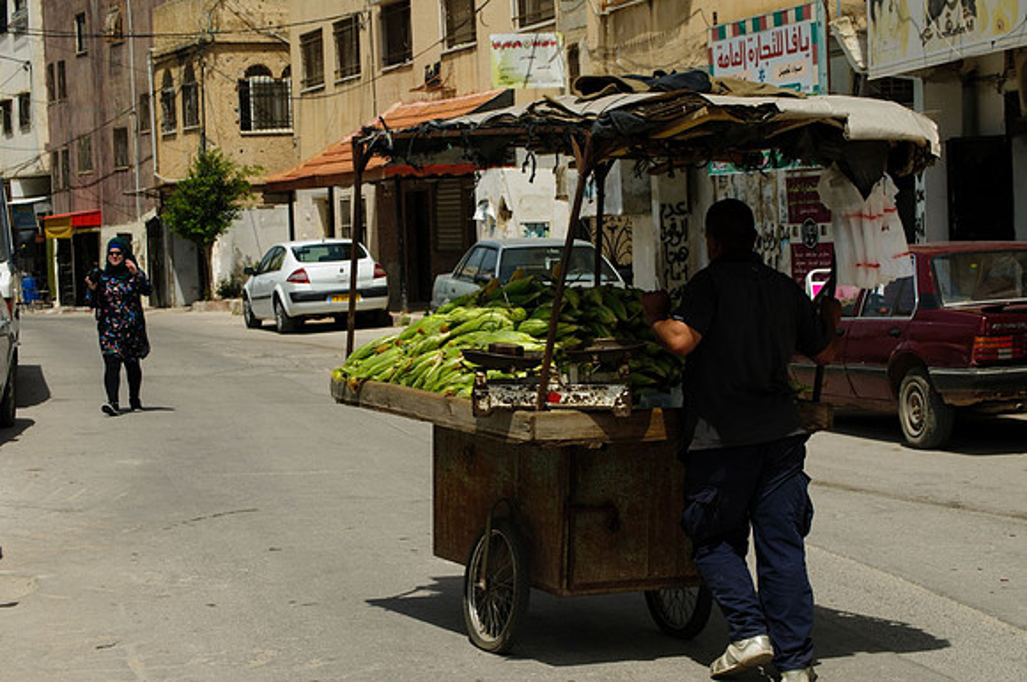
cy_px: 341
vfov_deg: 16.5
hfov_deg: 24.6
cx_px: 514
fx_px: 2350
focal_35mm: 82
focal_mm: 55
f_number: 11
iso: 400
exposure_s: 1/500
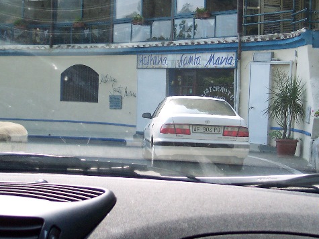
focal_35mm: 64
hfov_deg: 30.2
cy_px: 58
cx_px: 183
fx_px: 590
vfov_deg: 22.7
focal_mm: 8
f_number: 2.8
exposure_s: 1/700
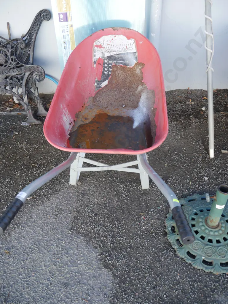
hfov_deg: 49.8
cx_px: 114
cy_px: 152
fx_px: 246
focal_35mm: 28
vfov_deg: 63.4
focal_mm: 14
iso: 200
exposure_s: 1/160
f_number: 4
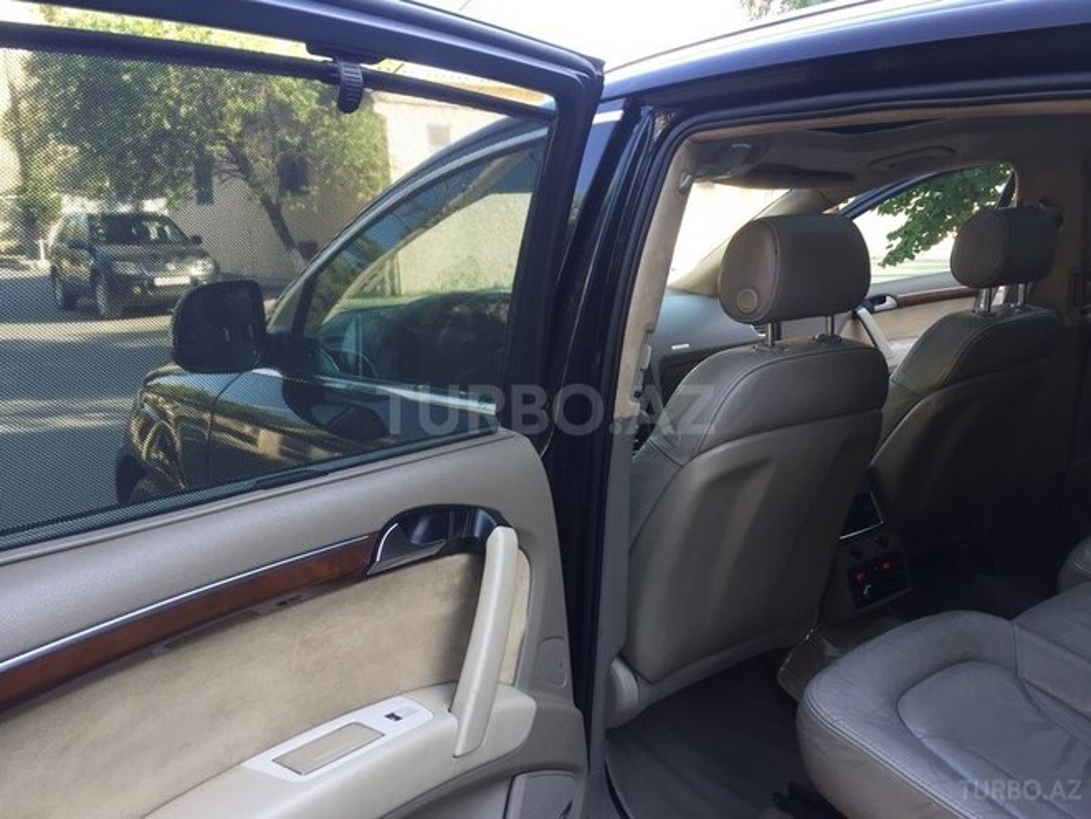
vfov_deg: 48.2
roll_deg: +1.0
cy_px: 410
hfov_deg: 61.7
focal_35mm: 29
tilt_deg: -9.1
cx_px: 546
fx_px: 914
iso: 50
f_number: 2.2
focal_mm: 4.15
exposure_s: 1/100
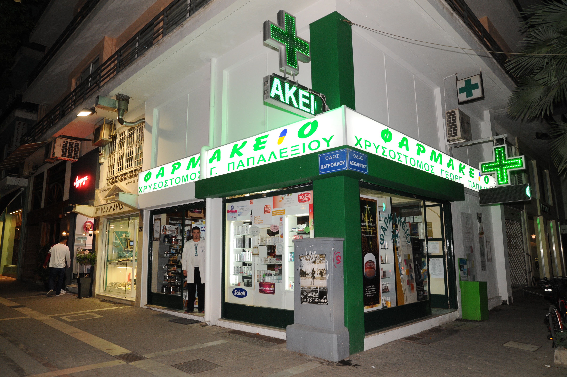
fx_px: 378
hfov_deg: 73.8
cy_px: 188
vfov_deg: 53.1
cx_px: 284
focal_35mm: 24
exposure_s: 1/80
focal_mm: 24
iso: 1600
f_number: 8
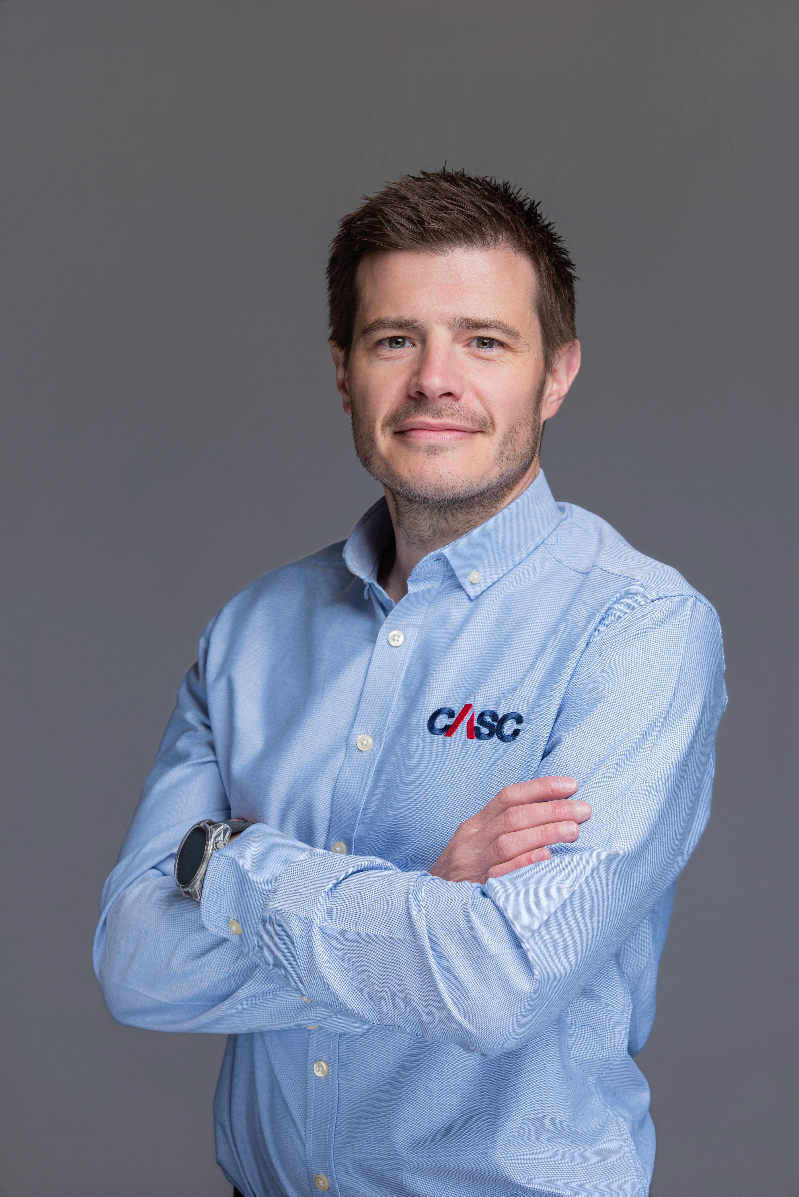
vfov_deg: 21.5
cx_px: 400
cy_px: 598
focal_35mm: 95
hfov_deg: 14.4
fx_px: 3160
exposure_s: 1/125
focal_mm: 95
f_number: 9
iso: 200
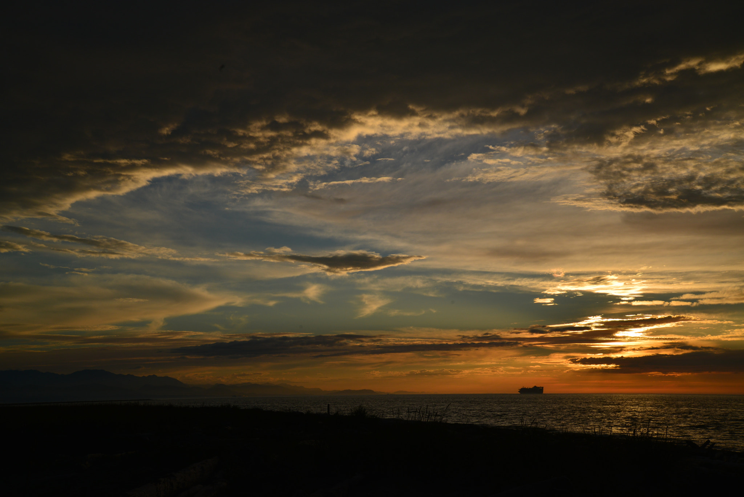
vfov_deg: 30.5
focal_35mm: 44
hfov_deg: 44.5
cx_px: 372
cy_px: 248
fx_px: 910
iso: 200
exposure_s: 1/800
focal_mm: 44
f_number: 14
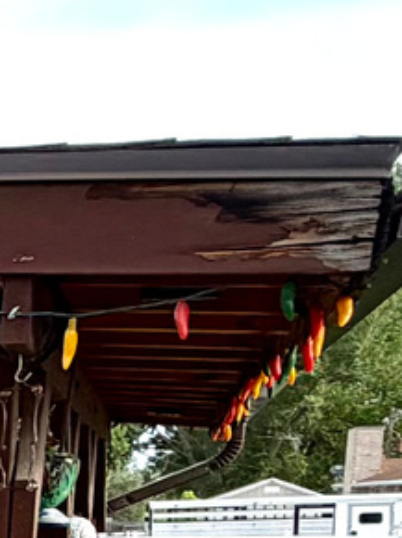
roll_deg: +0.5
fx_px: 1535
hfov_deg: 10.5
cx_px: -810
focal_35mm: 99
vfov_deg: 18.6
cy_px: 681
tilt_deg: -6.9
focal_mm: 2.22
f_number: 2.2
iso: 40
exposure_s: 1/770
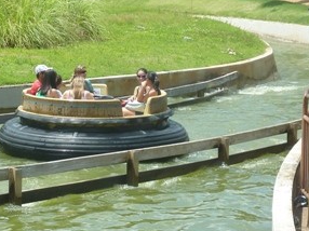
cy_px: 67
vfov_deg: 10.5
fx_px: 1258
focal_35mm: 141
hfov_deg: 14.0
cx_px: 125
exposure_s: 1/500
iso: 80
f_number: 4
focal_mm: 10.3
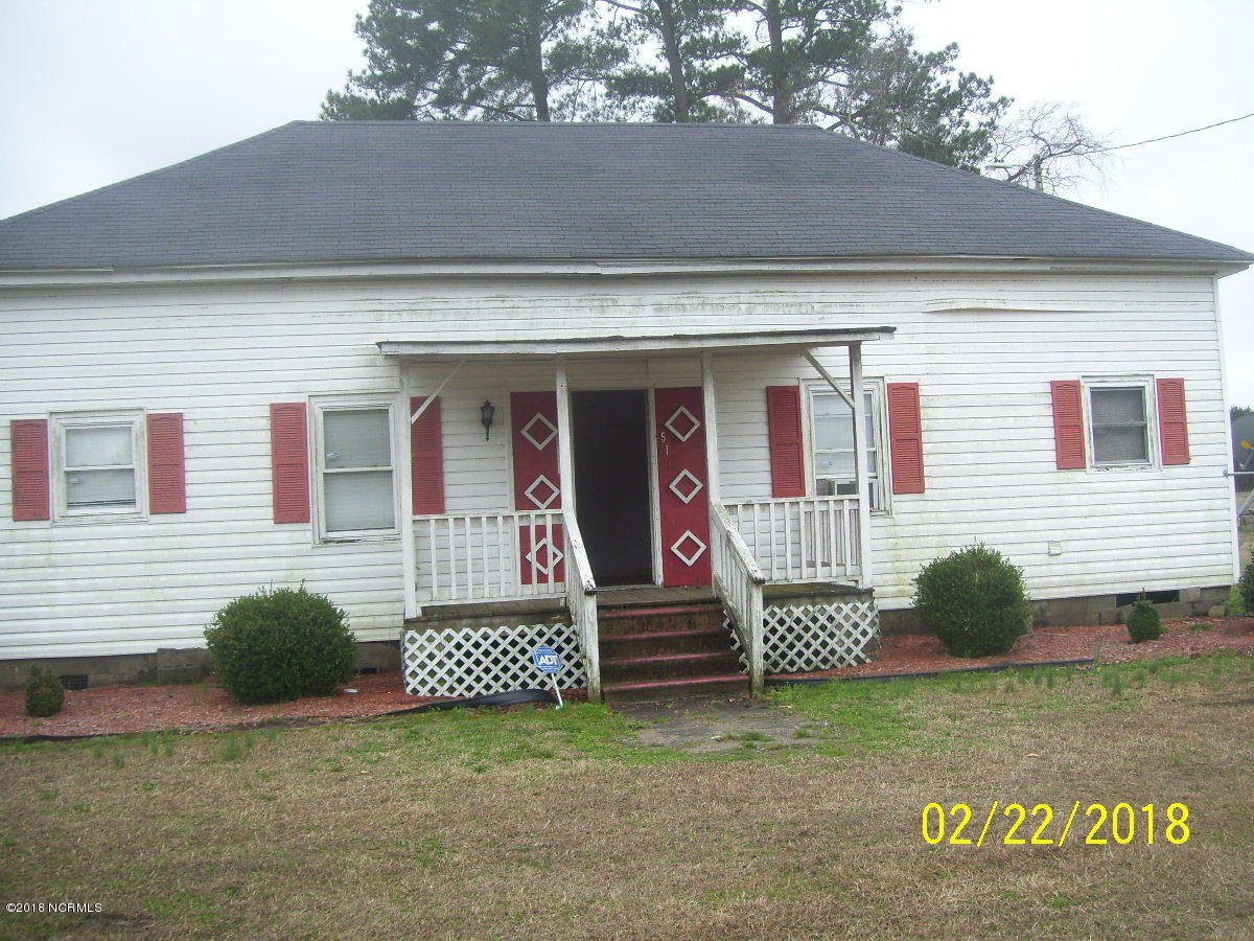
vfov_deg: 39.7
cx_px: 627
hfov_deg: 51.4
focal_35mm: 36
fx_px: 1304
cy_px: 470
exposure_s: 1/500
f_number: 2.7
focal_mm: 6
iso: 80
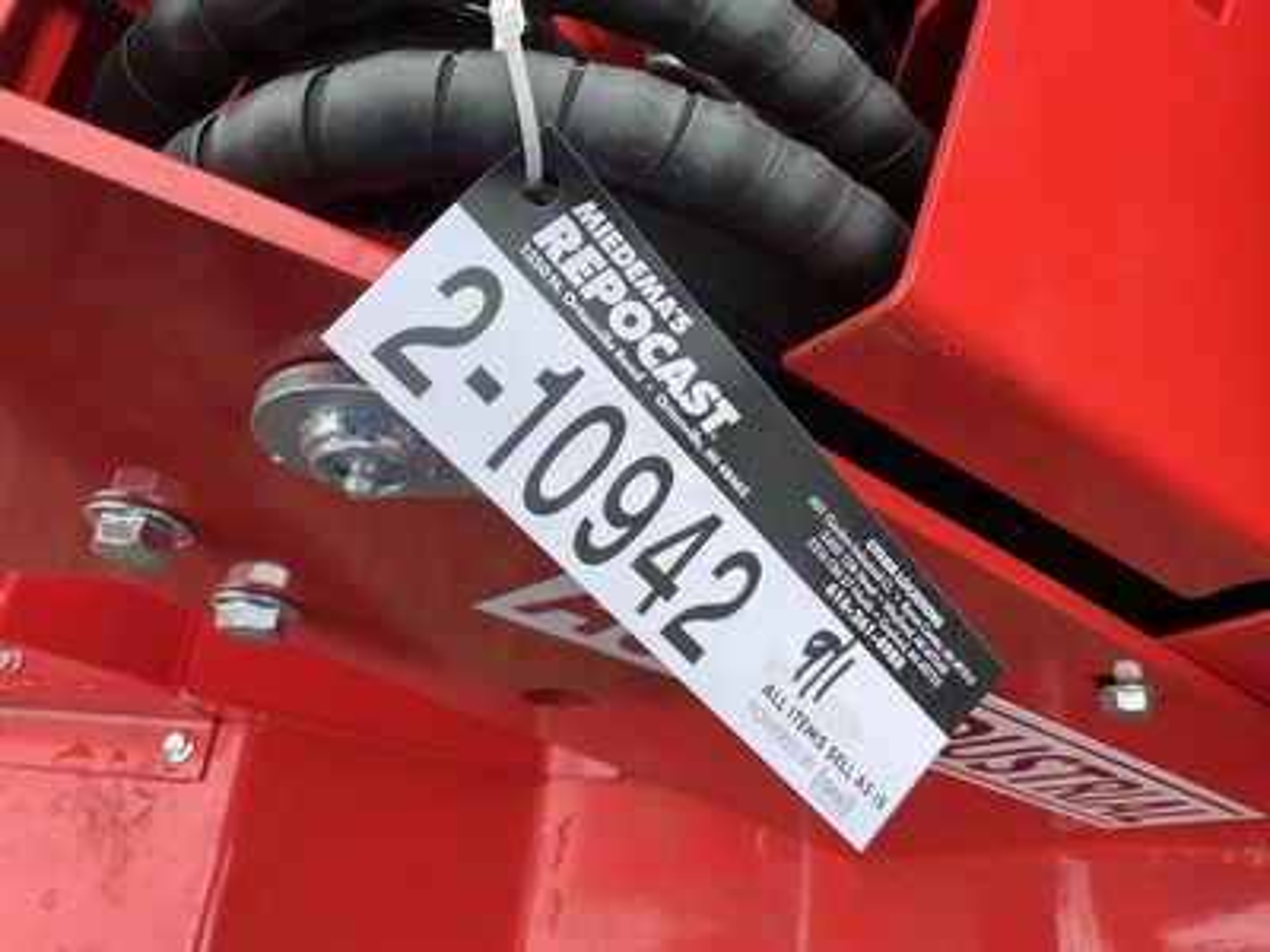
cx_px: 635
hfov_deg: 61.7
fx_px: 1064
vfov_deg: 48.2
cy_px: 476
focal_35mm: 29
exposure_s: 1/358
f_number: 1.8
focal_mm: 3
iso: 25
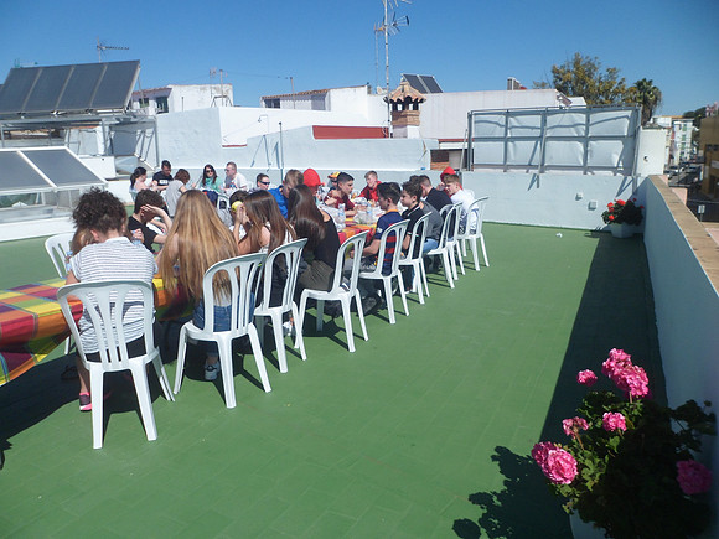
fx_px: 540
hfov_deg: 67.3
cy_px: 270
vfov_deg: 53.1
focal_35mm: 26
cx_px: 360
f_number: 9.4
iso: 80
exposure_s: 1/250
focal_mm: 4.9
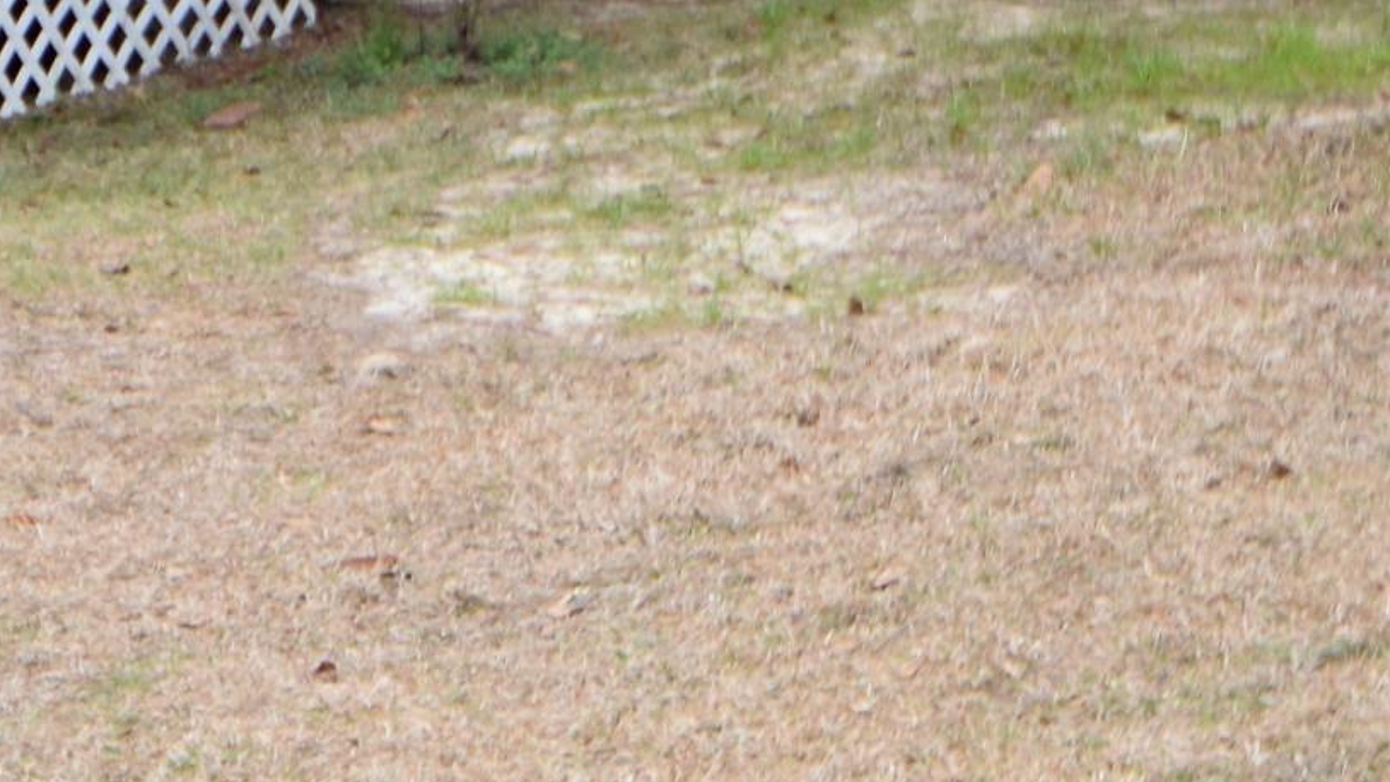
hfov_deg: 14.5
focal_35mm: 139
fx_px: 5123
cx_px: -661
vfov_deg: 8.6
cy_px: -206
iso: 720
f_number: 5.6
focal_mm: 24
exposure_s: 1/250
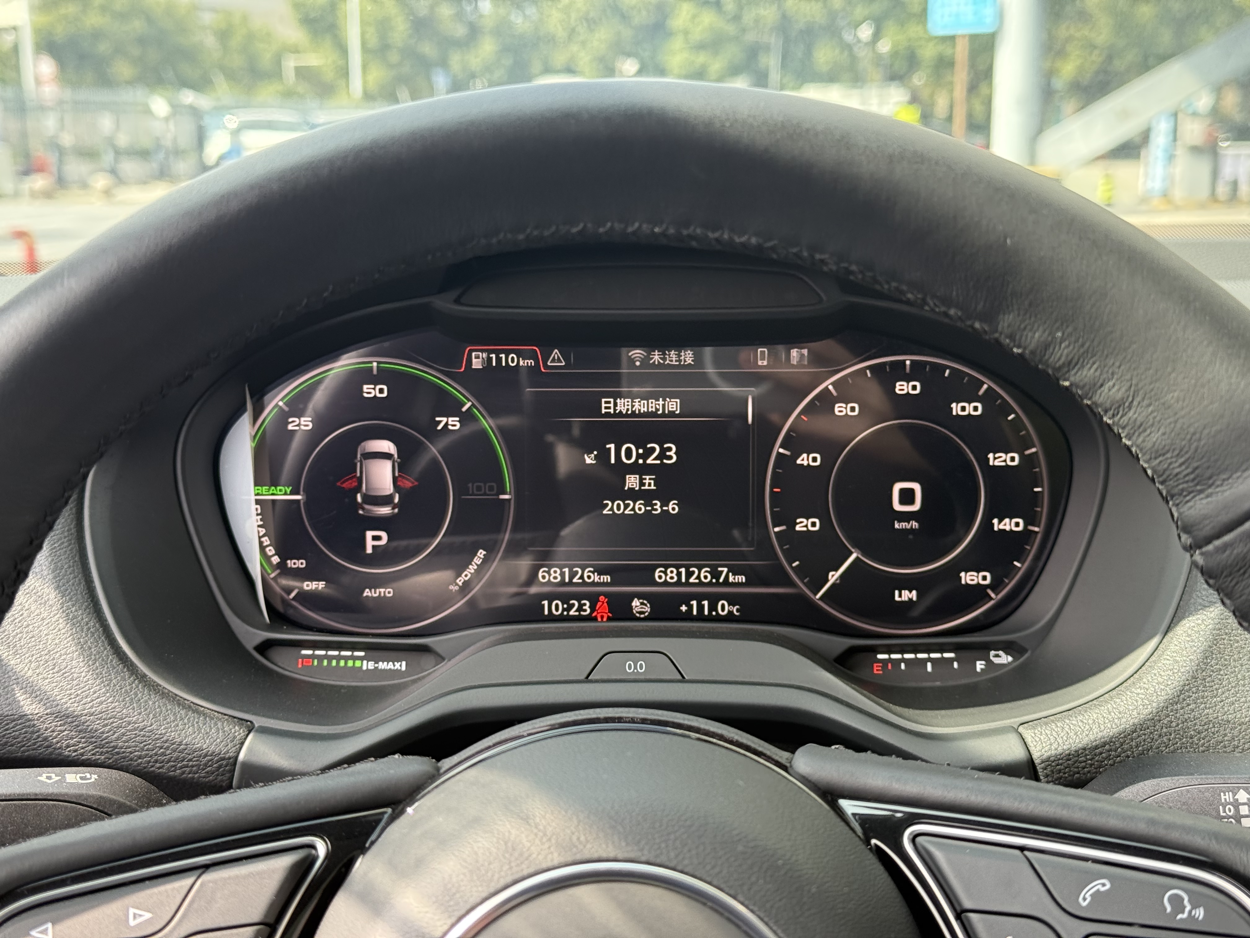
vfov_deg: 30.3
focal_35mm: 48
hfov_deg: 39.7
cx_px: 625
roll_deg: +0.7
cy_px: 469
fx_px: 1733
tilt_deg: -11.4
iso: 100
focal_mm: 6.76
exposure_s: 1/276
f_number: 1.78
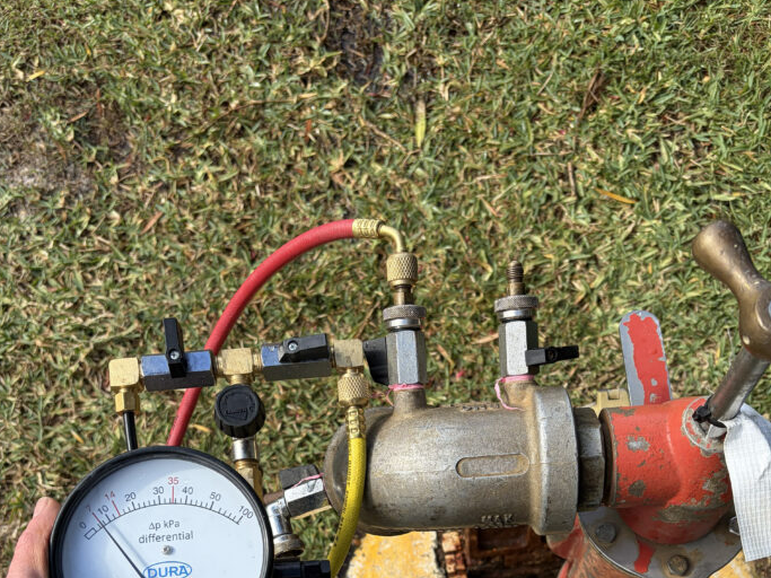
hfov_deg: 47.9
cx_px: 391
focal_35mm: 39
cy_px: 552
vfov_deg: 34.2
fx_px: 868
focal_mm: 5.96
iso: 50
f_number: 1.6
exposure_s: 1/1135
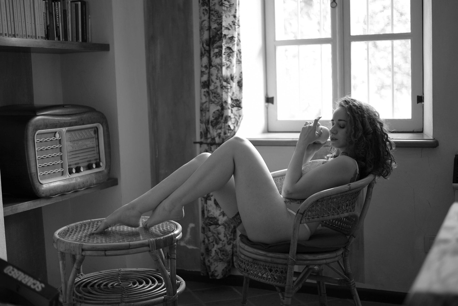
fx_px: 636
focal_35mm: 50
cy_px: 153
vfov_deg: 27.0
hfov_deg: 39.6
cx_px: 229
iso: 320
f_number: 1.8
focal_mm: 50
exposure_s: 1/125
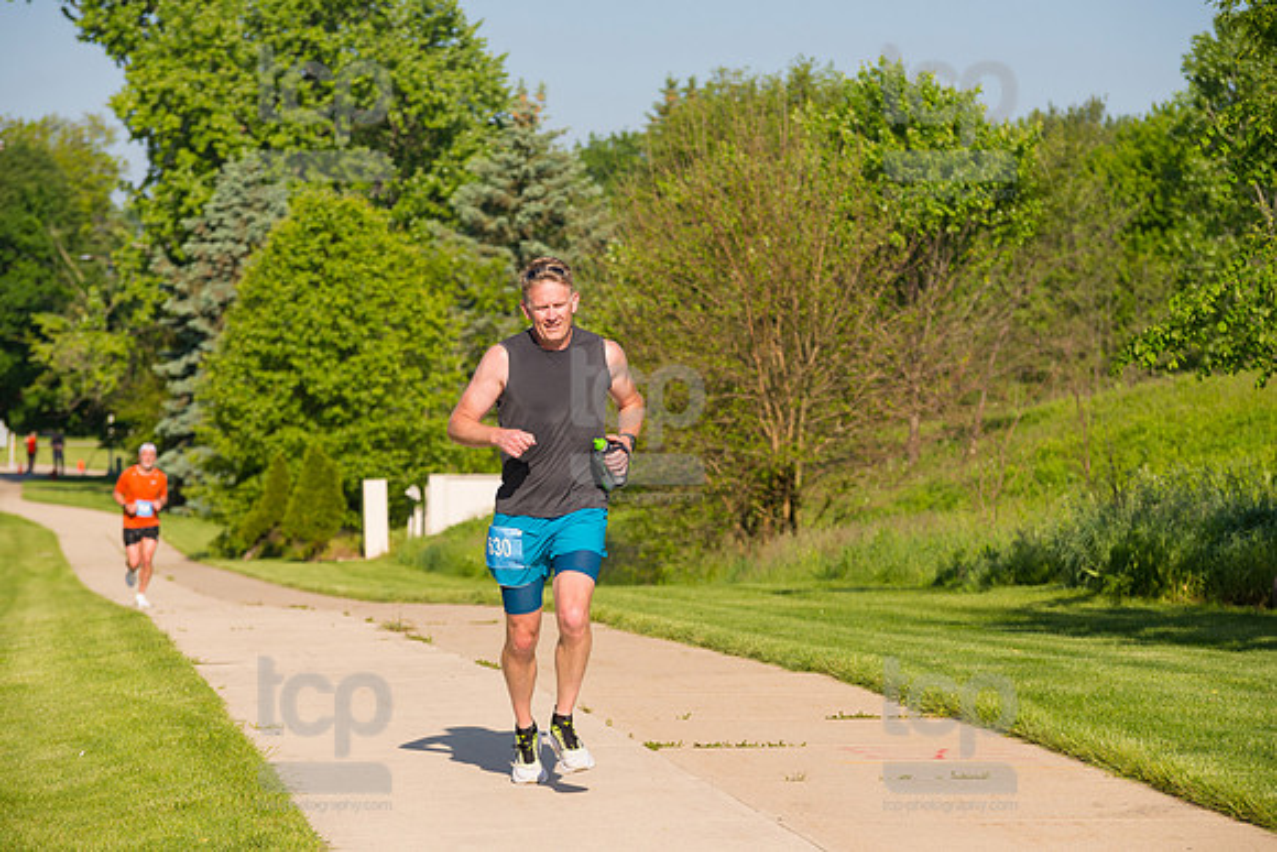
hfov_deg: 15.8
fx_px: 4612
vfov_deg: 10.6
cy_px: 426
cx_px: 638
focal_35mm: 130
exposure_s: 1/2000
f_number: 5.6
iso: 400
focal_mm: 130
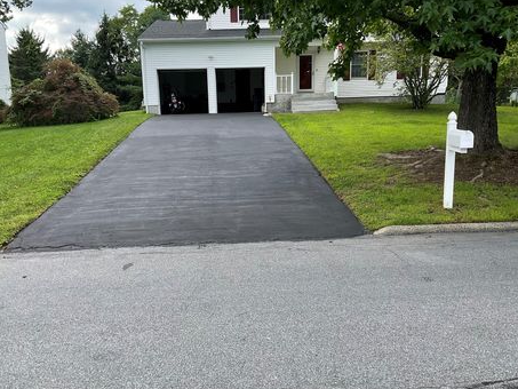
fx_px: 479
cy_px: 209
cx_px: 247
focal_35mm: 32
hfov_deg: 56.8
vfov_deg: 44.1
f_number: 1.8
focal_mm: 3
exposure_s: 1/461
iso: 16
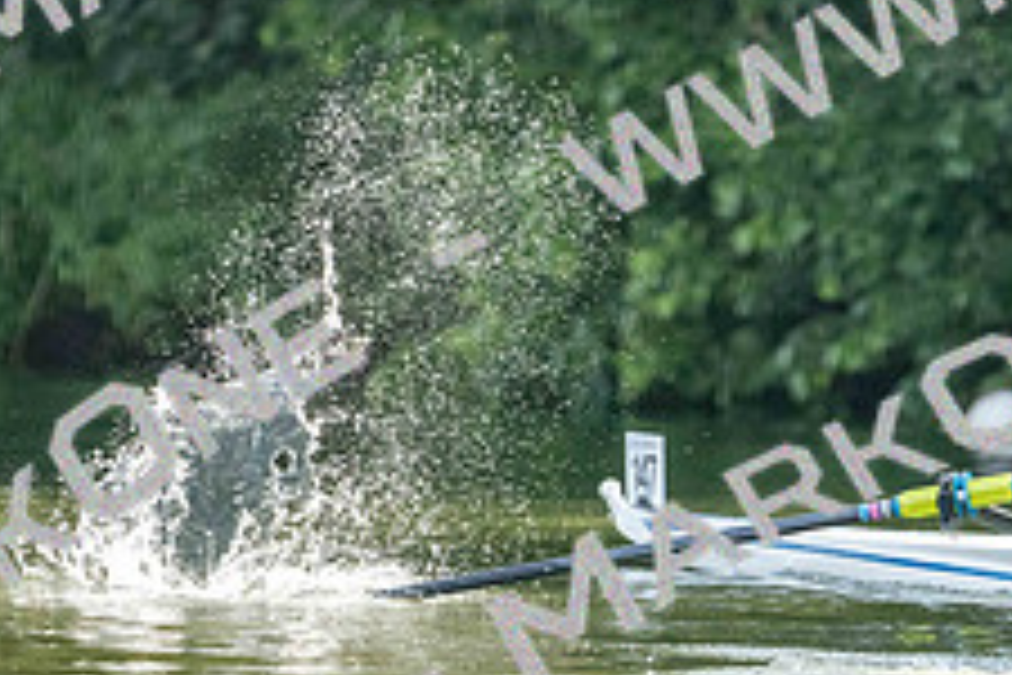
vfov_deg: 1.3
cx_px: 1115
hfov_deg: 2.0
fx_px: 28952
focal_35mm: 1030
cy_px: 227
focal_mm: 400
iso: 2800
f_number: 4.5
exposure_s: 1/2500
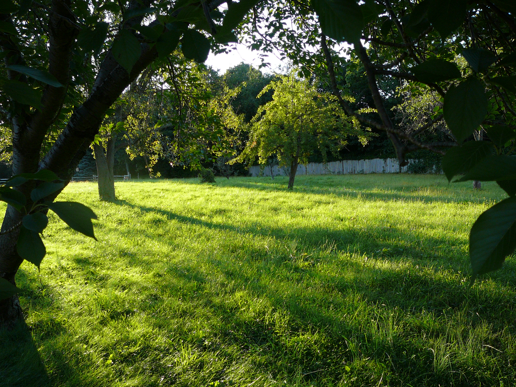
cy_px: 194
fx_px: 522
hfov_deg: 52.6
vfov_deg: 40.7
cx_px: 258
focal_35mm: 35
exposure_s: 1/160
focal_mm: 5.2
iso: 80
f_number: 2.8
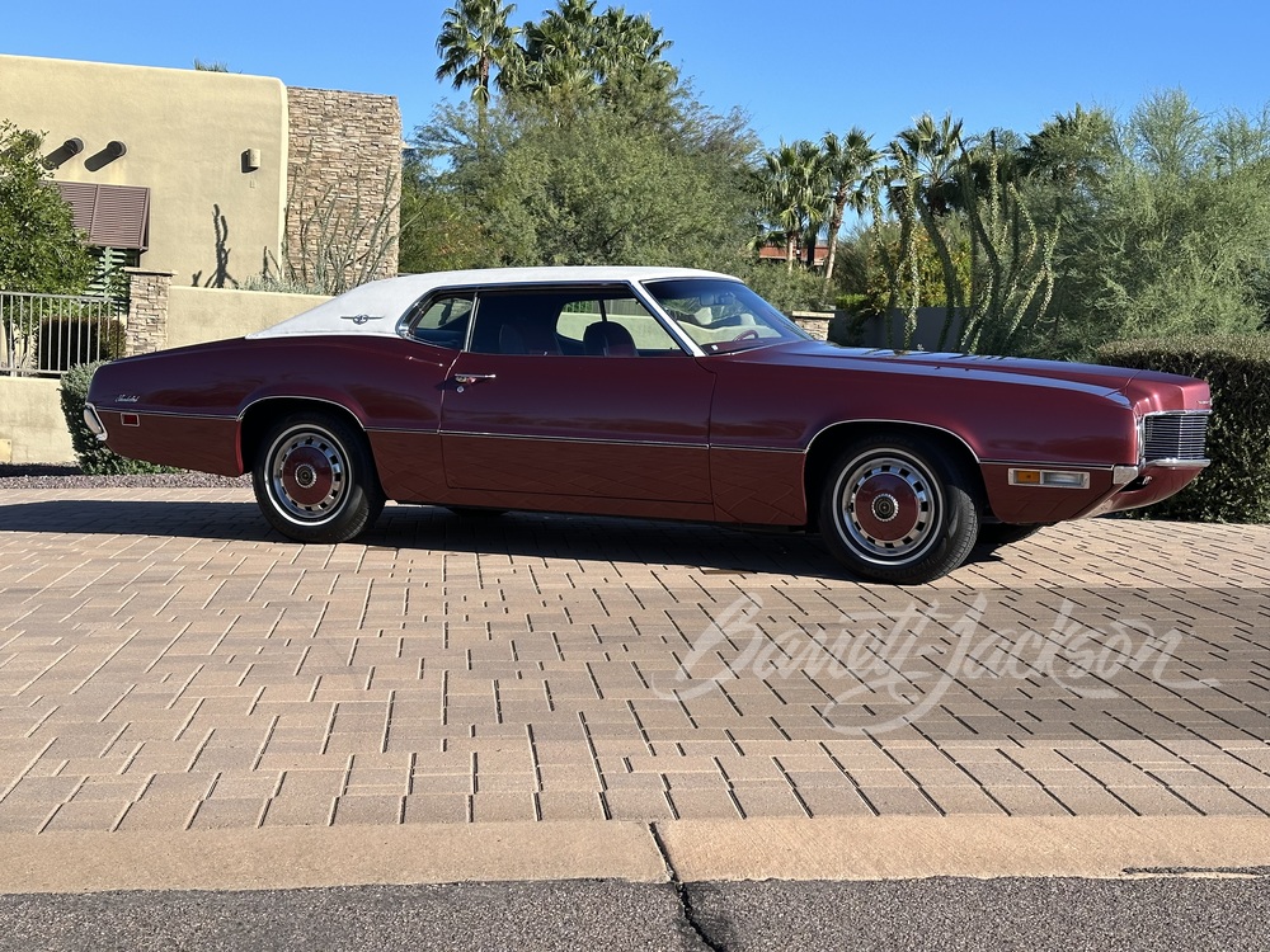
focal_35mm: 48
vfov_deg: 30.3
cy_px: 476
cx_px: 635
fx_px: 1761
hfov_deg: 39.7
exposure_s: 1/2976
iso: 64
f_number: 1.78
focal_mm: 6.86
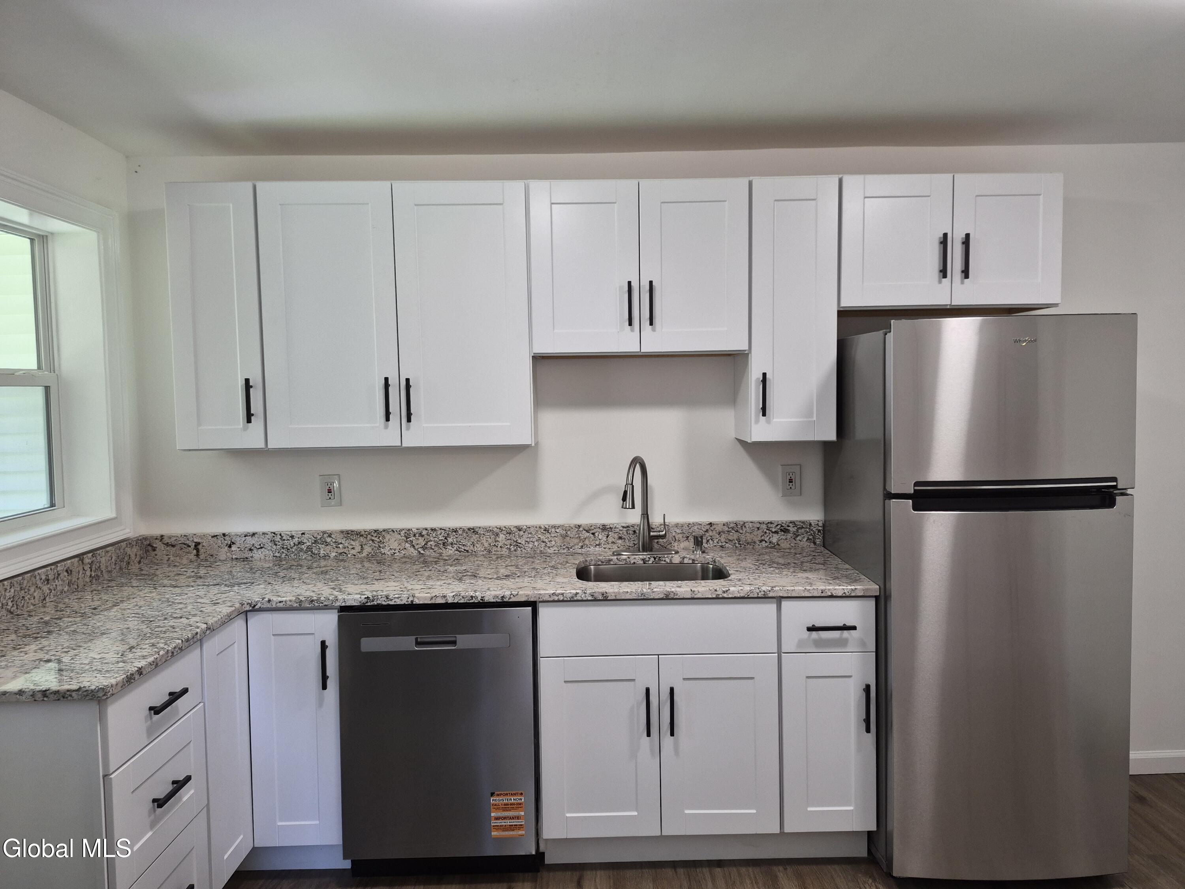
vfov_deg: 58.9
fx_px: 787
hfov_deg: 73.9
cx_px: 592
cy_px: 444
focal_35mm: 23
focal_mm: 5.4
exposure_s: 1/120
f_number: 1.8
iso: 200
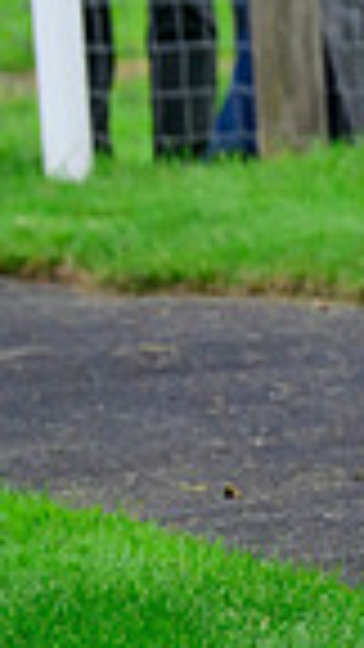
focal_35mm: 1020
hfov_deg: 1.2
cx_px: 1276
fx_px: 17502
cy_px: -385
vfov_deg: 2.1
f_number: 4
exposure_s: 1/1000
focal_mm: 200
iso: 1600
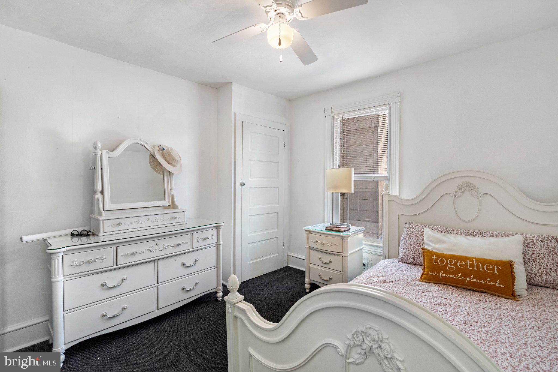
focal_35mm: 16
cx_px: 279
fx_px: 248
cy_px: 186
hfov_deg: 96.8
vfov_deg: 73.7
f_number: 8
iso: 1250
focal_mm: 16
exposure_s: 1/1600
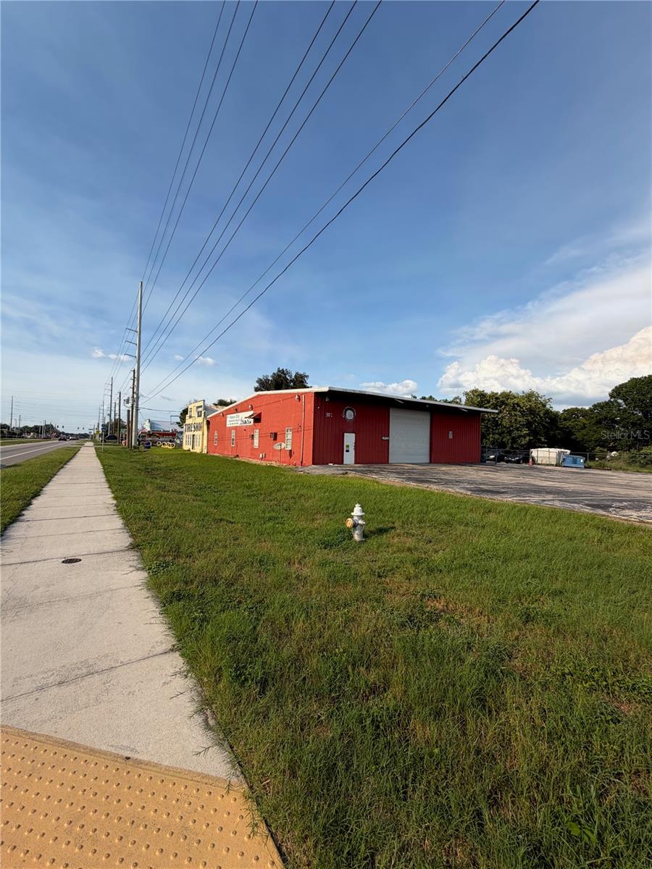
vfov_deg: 102.1
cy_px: 434
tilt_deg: +2.8
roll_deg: -1.9
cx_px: 326
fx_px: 352
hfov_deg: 85.7
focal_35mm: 14
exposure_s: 1/789
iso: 20
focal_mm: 2.22
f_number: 2.2
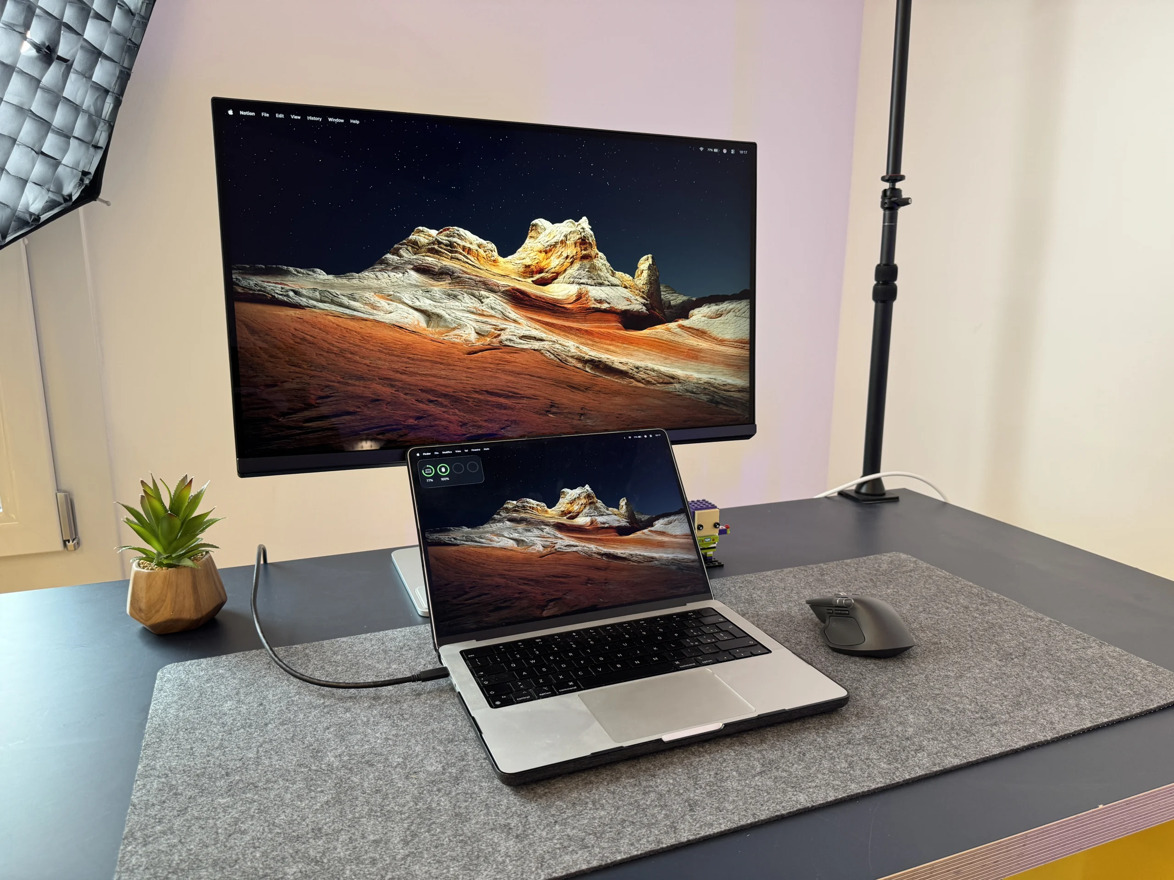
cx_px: 587
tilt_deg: -12.3
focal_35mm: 24
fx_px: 814
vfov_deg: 56.8
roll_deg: +0.5
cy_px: 440
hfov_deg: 71.6
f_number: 1.78
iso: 125
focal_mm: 6.76
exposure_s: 1/50
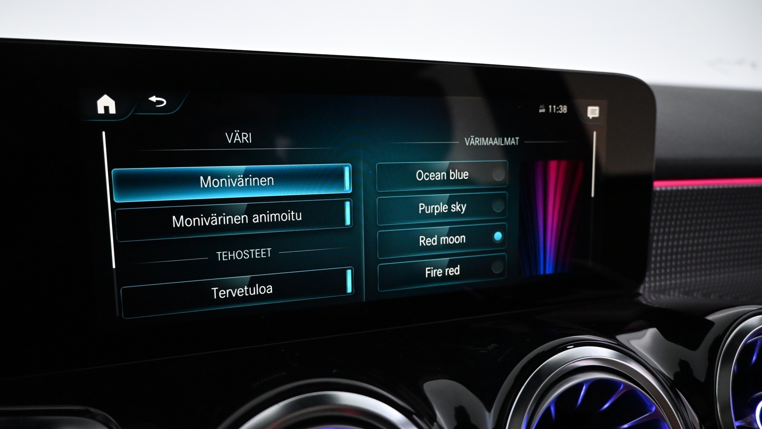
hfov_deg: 71.9
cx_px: 370
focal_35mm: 26
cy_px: 224
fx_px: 525
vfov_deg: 44.4
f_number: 3.5
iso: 3200
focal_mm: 16
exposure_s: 1/100
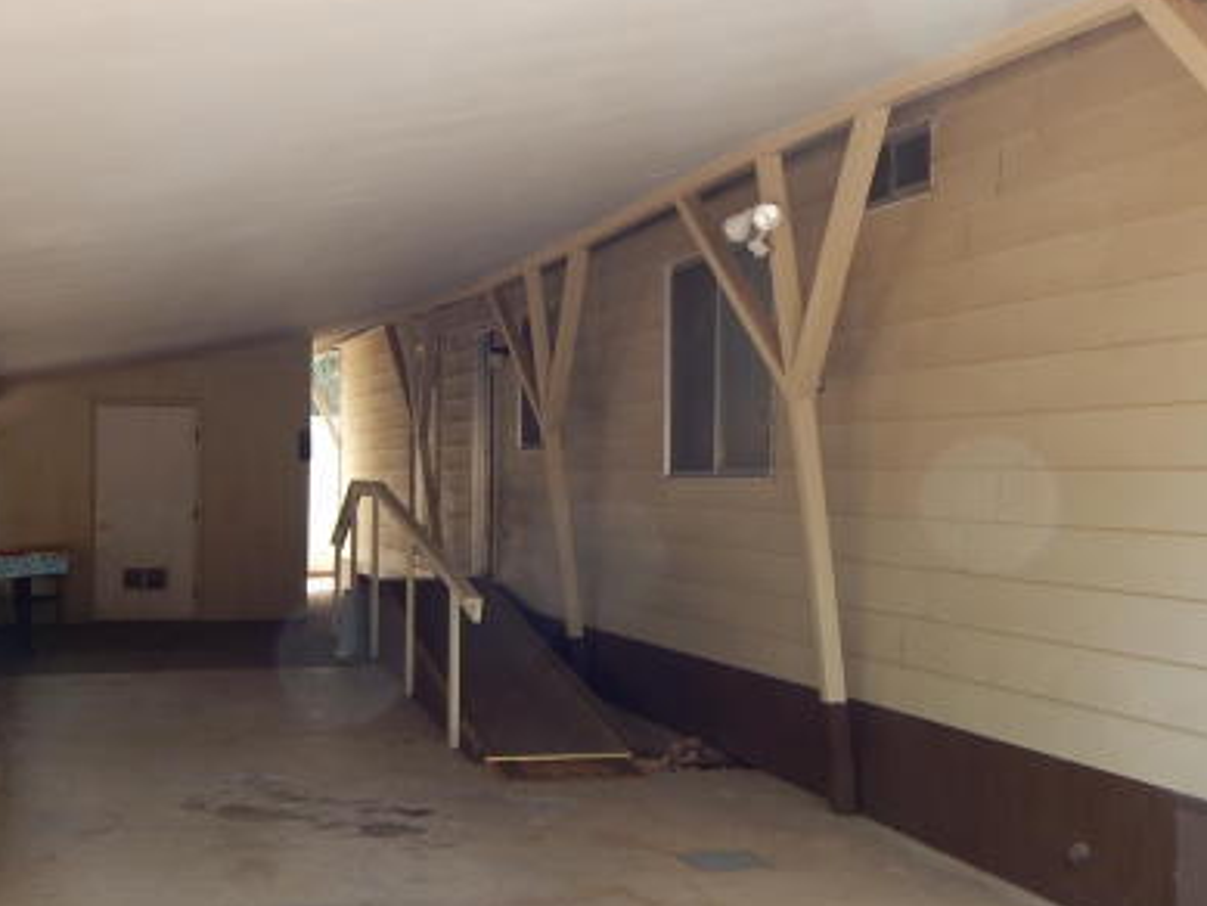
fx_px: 1779
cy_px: 500
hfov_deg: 37.5
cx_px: 577
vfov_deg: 28.6
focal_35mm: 51
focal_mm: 5.6
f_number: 3.2
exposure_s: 1/200
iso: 125
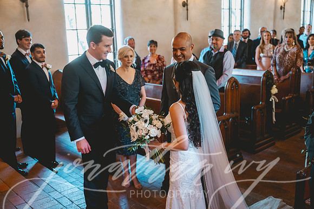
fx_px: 323
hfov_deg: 51.9
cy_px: 104
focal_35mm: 37
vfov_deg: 35.9
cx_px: 157
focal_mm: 37
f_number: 2.8
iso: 1600
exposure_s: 1/125
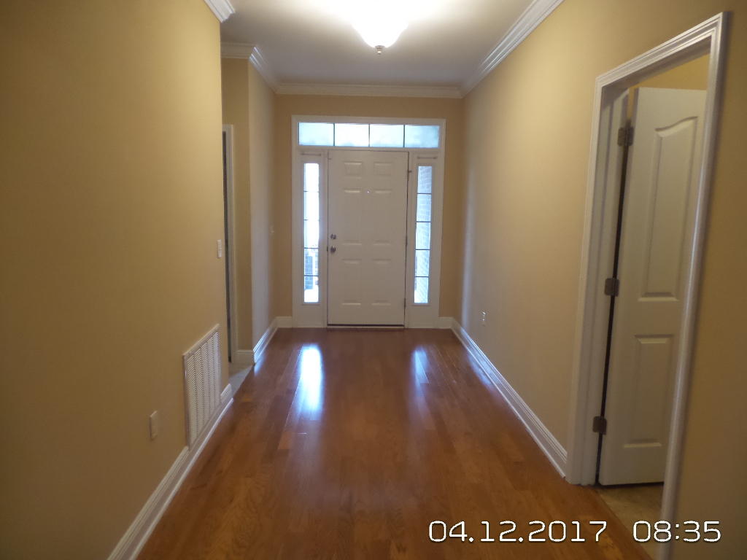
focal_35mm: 23
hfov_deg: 73.9
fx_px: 496
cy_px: 280
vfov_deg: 58.9
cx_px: 374
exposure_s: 1/30
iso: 500
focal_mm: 4.1
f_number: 2.8
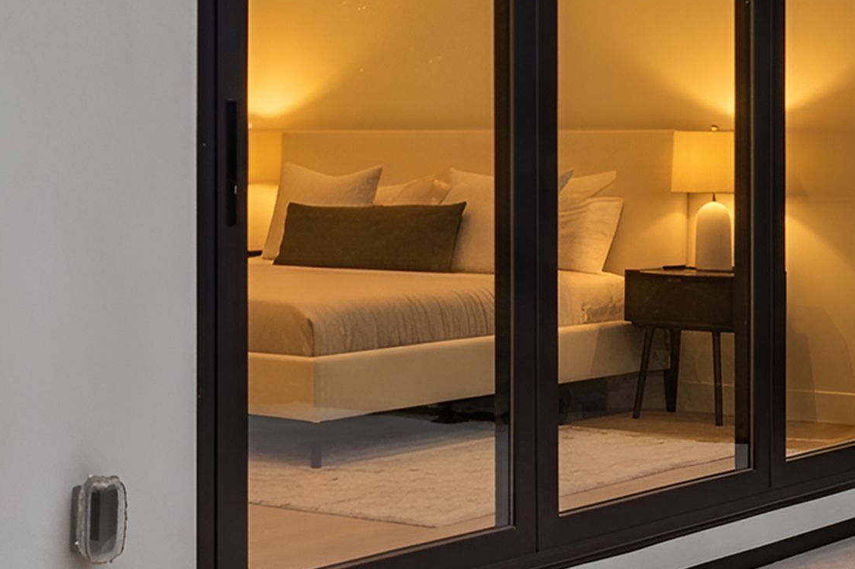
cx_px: 298
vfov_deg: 14.8
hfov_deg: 22.1
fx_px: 2185
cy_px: 101
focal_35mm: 92
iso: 400
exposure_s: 1/160
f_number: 11
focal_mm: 17
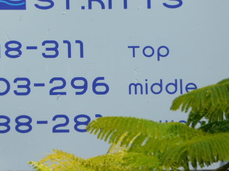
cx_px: 87
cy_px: 63
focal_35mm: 450
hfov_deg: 4.4
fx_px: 2975
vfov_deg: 3.3
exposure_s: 1/640
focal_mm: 59.7
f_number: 5.8
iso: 125
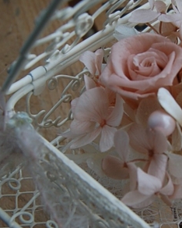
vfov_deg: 24.7
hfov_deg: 19.7
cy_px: 117
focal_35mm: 77
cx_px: 152
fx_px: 518
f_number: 6.3
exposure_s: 1/125
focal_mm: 20
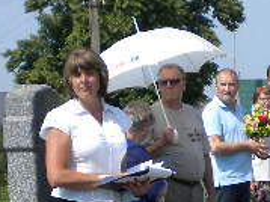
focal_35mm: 125
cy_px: 232
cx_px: 250
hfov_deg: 15.6
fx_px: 974
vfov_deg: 11.6
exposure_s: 1/754
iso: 80
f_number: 4.6
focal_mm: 6.3
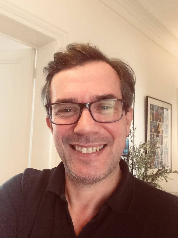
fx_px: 213
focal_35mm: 31
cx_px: 89
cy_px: 119
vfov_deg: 58.4
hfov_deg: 45.4
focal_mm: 2.1
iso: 320
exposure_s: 1/33
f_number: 2.4
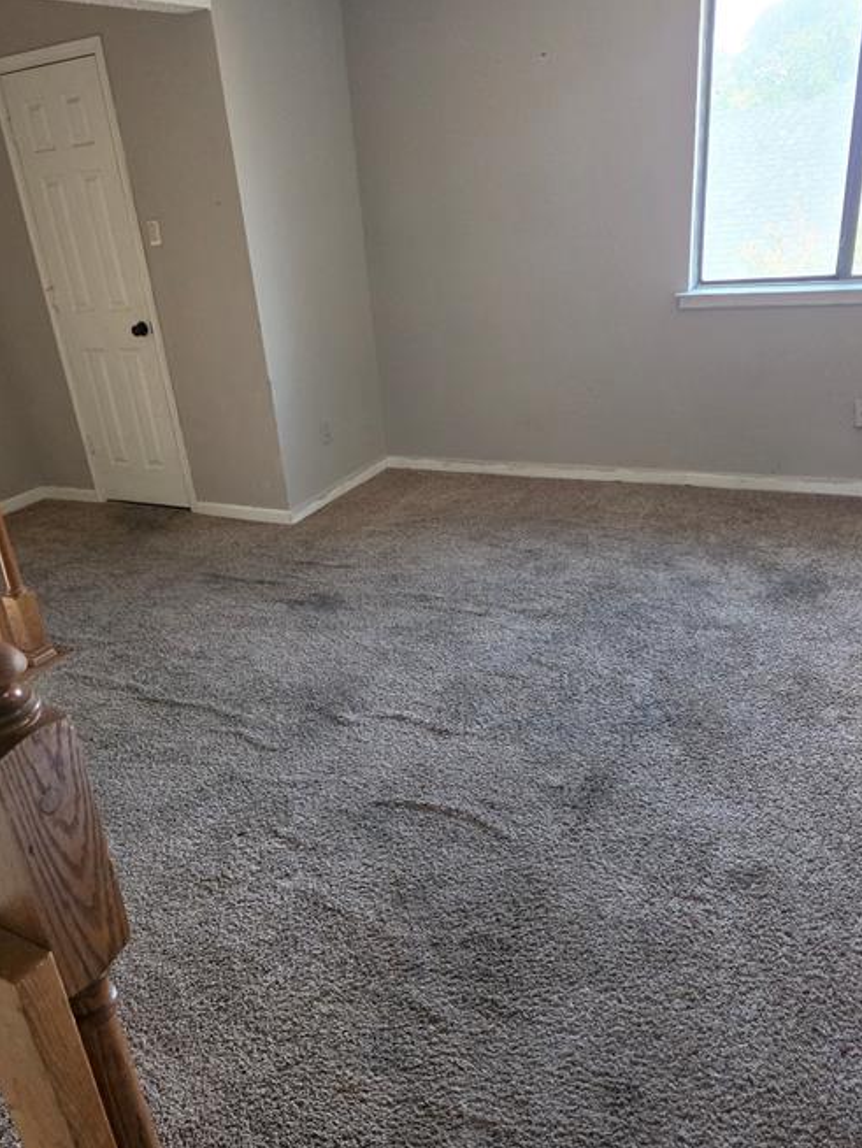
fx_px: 896
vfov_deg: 65.2
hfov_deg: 51.3
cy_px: 614
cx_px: 390
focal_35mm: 27
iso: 1000
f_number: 1.7
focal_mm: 6.25
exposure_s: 1/120
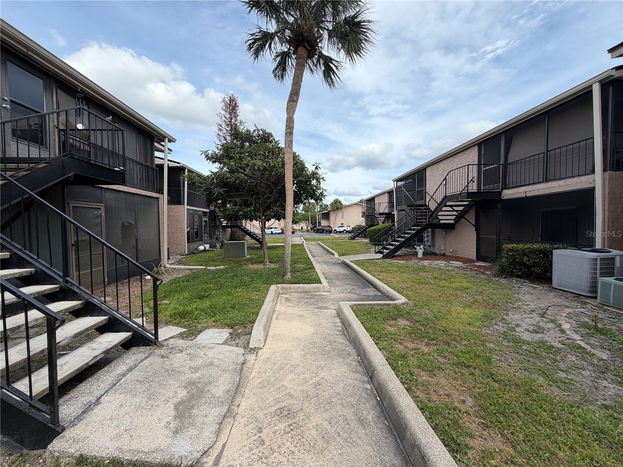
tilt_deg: -0.6
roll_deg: +1.4
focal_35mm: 14
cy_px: 234
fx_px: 252
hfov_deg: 102.1
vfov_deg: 85.7
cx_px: 312
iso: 32
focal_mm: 2.22
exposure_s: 1/770
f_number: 2.2
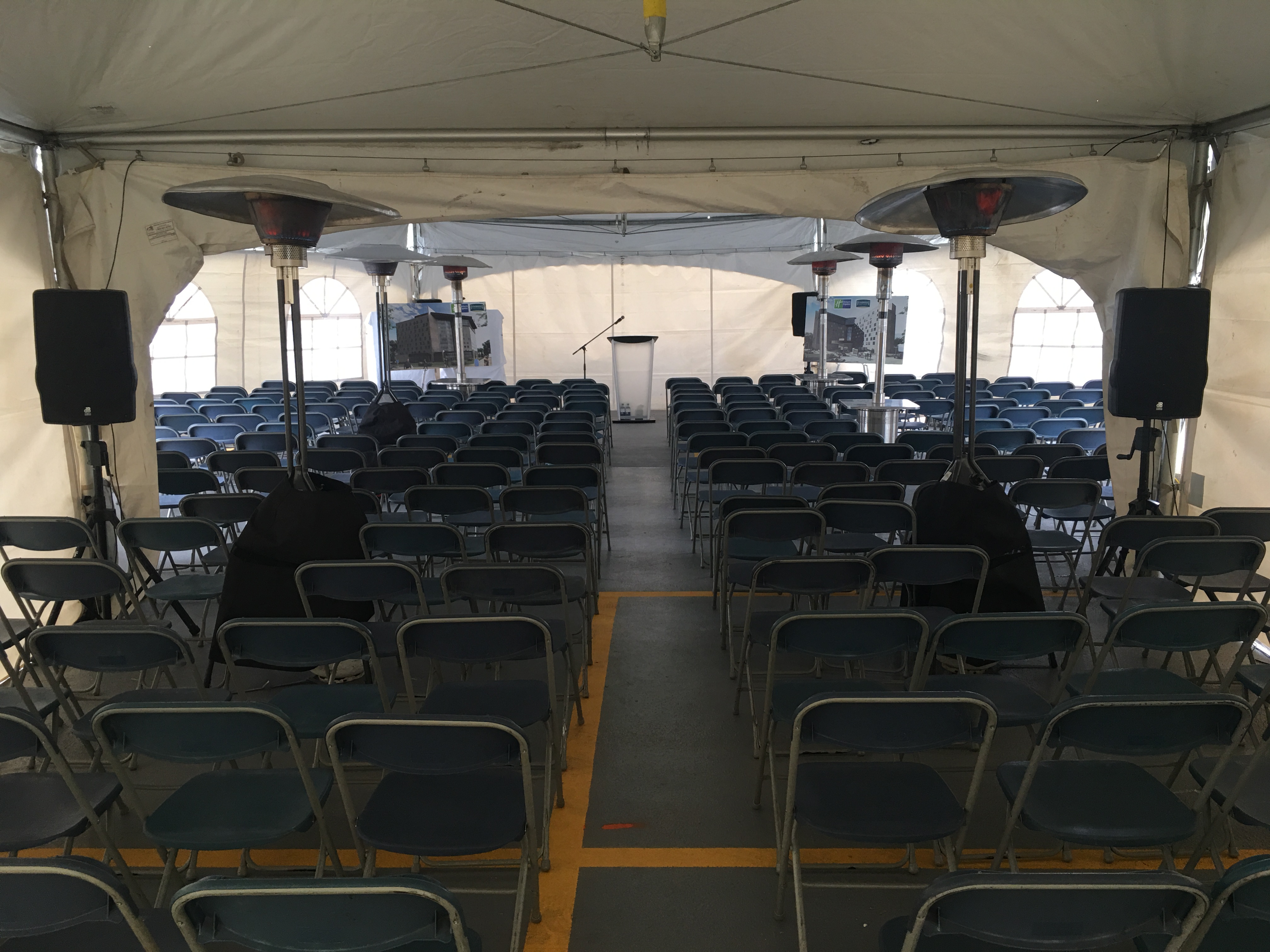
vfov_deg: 48.2
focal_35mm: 29
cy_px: 476
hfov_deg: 61.7
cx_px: 635
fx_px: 1064
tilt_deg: -8.4
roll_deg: +1.0
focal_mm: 4.15
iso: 25
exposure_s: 1/15
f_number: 2.2
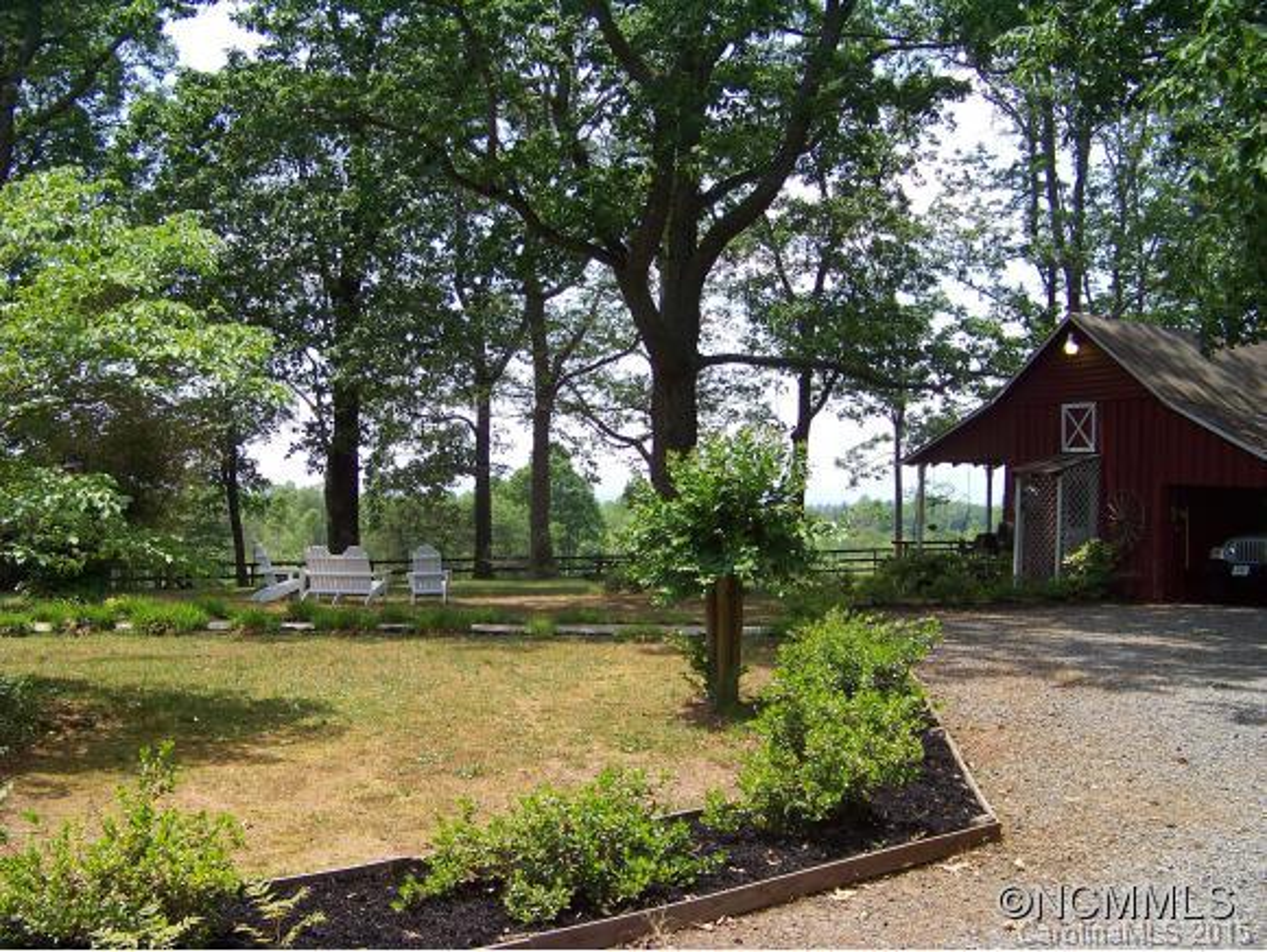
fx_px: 1319
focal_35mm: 36
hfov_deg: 51.3
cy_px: 476
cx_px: 634
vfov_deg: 39.7
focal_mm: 5.85
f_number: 2.8
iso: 67
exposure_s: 1/500
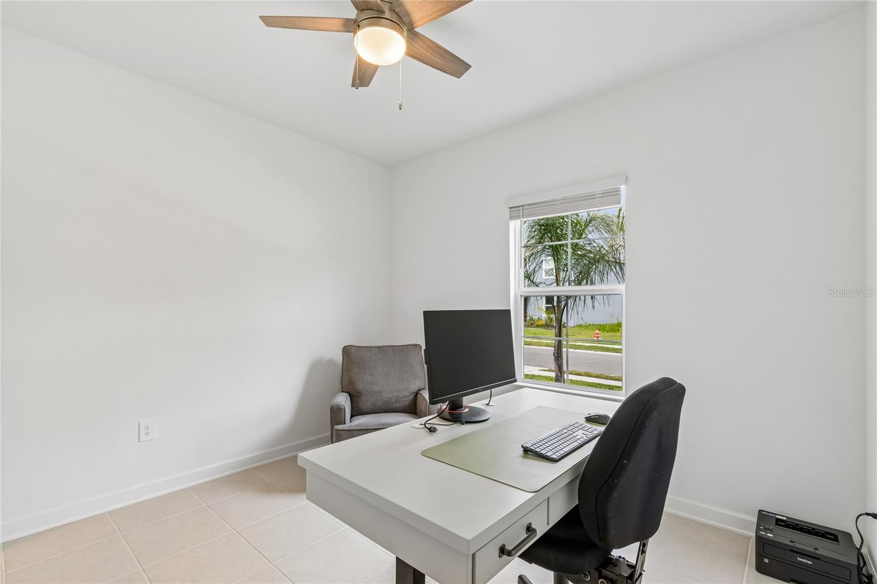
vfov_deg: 77.3
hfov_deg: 100.4
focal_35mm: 15
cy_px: 292
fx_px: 365
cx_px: 438
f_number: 7.1
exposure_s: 1/25
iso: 100
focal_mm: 10
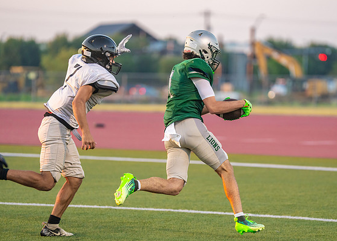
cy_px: 119
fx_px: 2306
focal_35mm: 241
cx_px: 194
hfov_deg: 8.4
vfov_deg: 6.0
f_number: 3.2
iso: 1600
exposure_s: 1/1600
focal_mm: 200
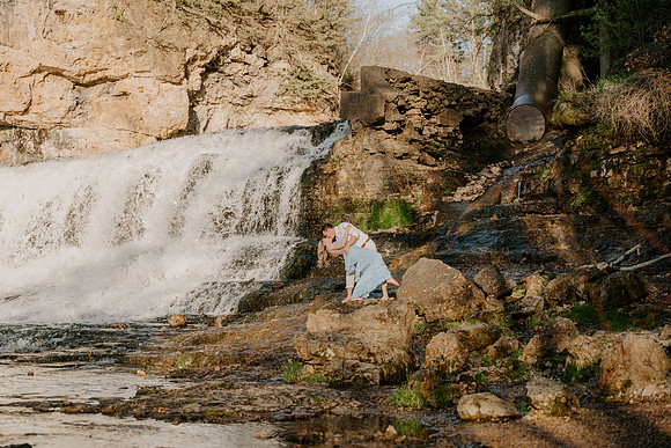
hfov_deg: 32.9
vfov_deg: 22.3
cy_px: 229
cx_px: 328
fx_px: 1135
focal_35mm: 61
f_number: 2.8
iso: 125
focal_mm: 59.6
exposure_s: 1/640
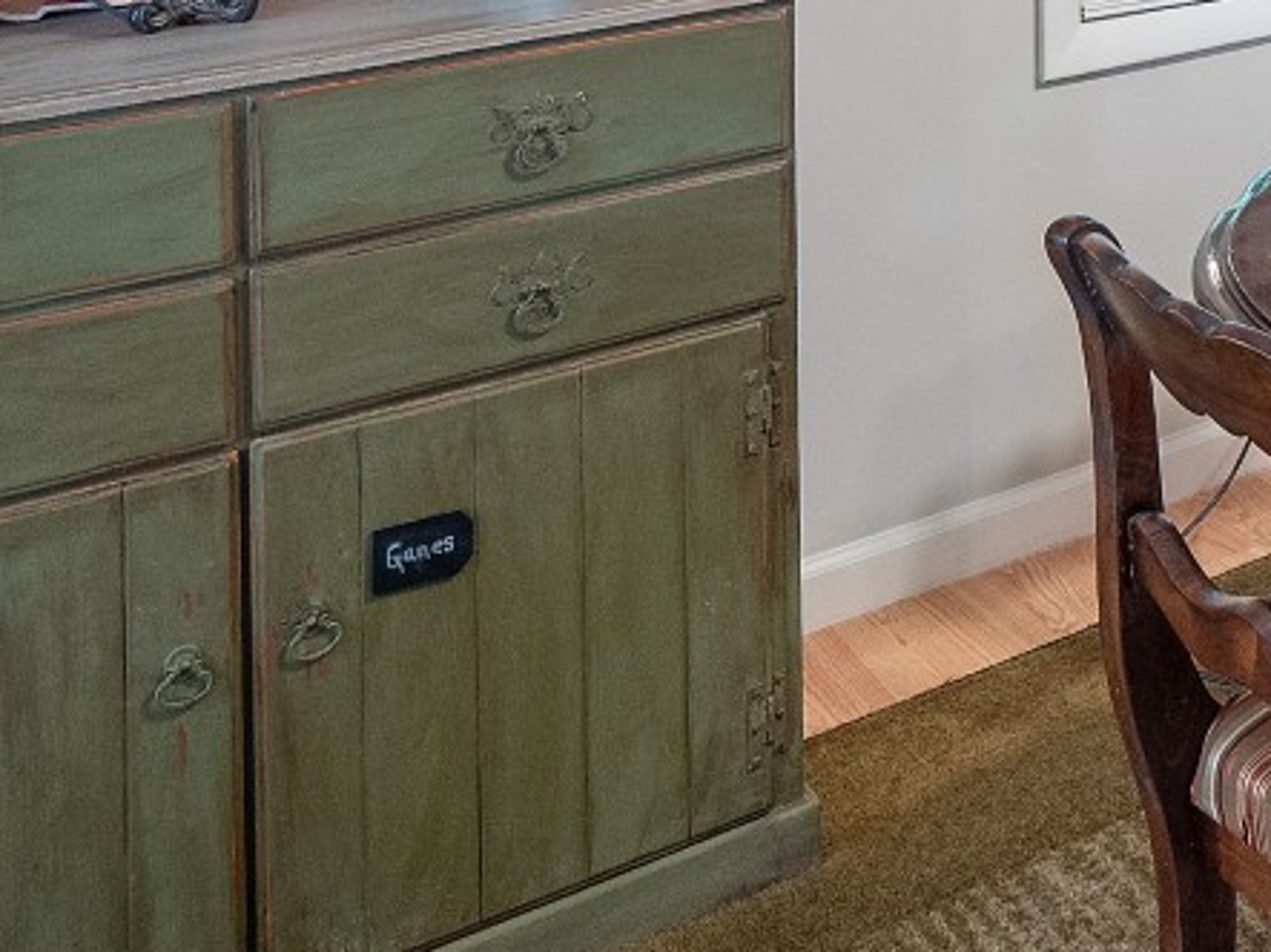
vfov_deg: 23.1
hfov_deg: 30.1
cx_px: 1604
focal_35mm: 52
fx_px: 1909
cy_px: -442
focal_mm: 8
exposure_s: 1/4
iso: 400
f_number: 5.6
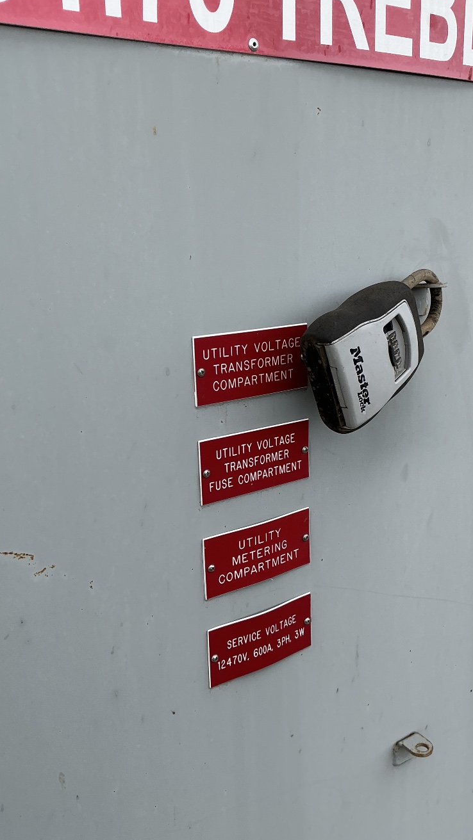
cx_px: 264
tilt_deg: -15.1
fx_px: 691
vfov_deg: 62.6
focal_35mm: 31
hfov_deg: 37.7
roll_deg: +1.7
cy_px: 420
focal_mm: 3
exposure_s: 1/331
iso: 25
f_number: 1.8
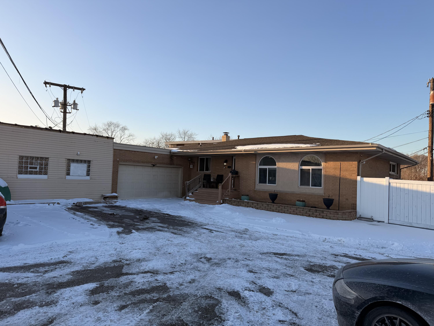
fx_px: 301
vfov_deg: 56.8
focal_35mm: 24
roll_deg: -1.1
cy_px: 163
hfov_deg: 71.6
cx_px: 217
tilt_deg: +1.8
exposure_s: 1/2703
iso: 80
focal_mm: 6.76
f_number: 1.78
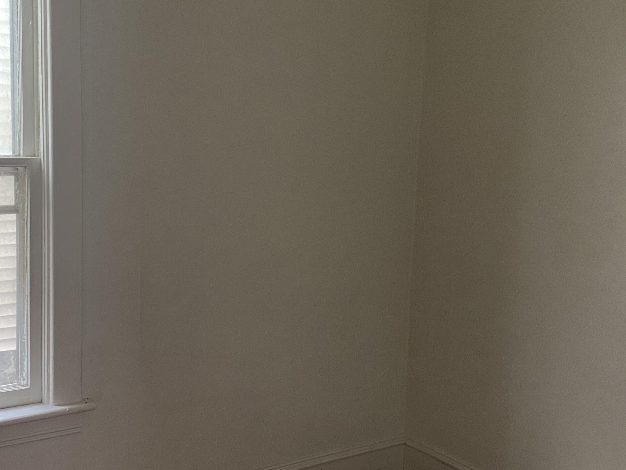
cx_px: 219
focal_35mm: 42
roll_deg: -0.5
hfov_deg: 44.3
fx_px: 760
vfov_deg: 34.4
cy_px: 232
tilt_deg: -8.8
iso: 250
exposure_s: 1/60
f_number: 1.8
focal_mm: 4.25
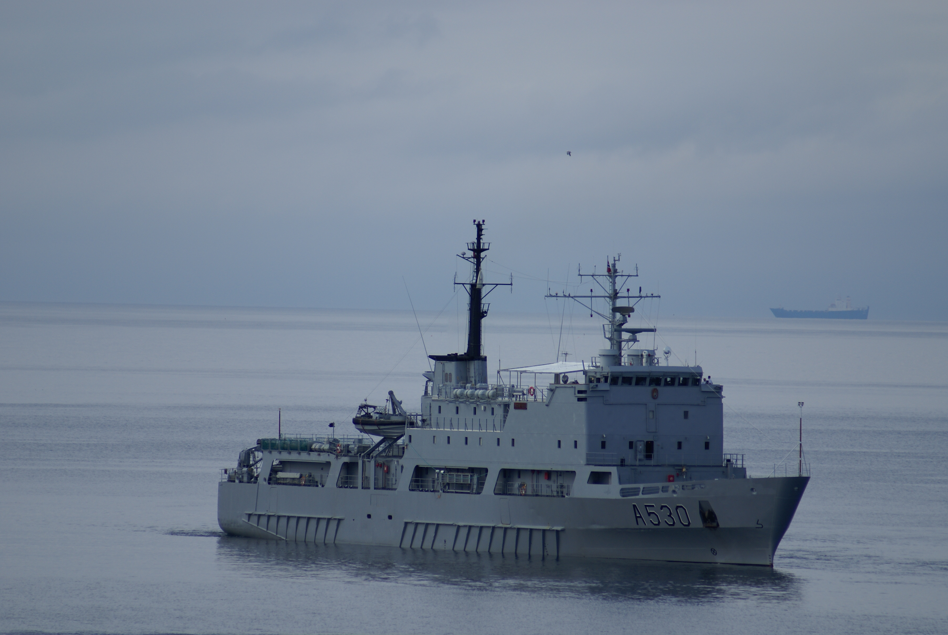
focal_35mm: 485
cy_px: 332
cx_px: 470
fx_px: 12787
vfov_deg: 2.8
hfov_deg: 4.2
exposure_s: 1/500
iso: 125
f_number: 5.6
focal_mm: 300
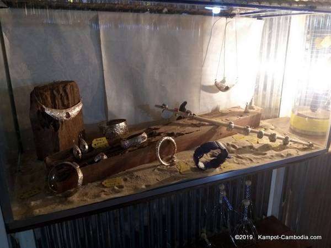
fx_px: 249
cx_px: 166
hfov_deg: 67.3
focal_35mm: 26
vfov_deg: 53.1
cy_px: 124
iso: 250
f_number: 1.7
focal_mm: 3.93
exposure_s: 1/25
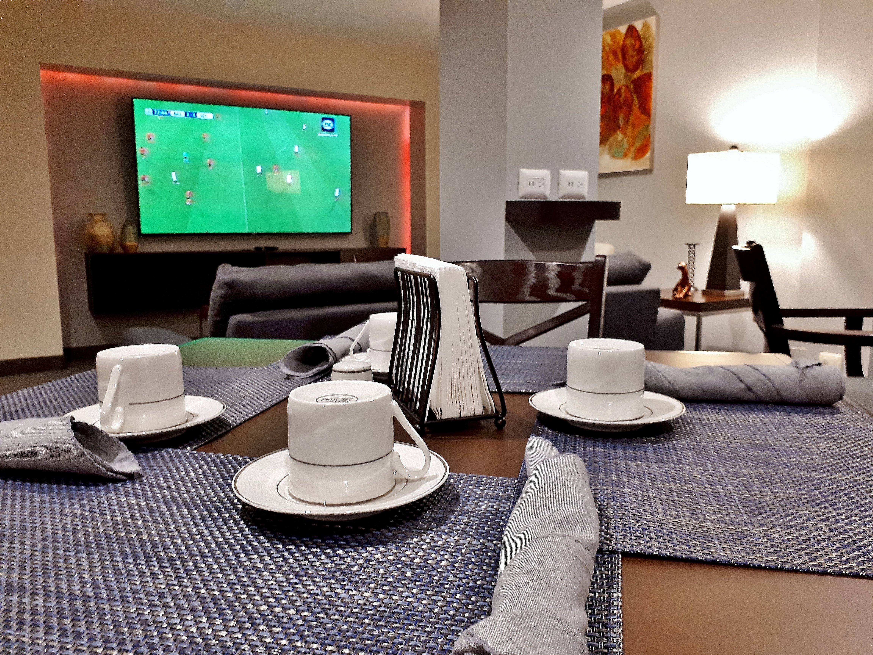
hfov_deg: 65.3
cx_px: 436
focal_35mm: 27
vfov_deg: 51.4
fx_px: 681
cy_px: 328
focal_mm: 3.6
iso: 160
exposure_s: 1/17
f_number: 1.9
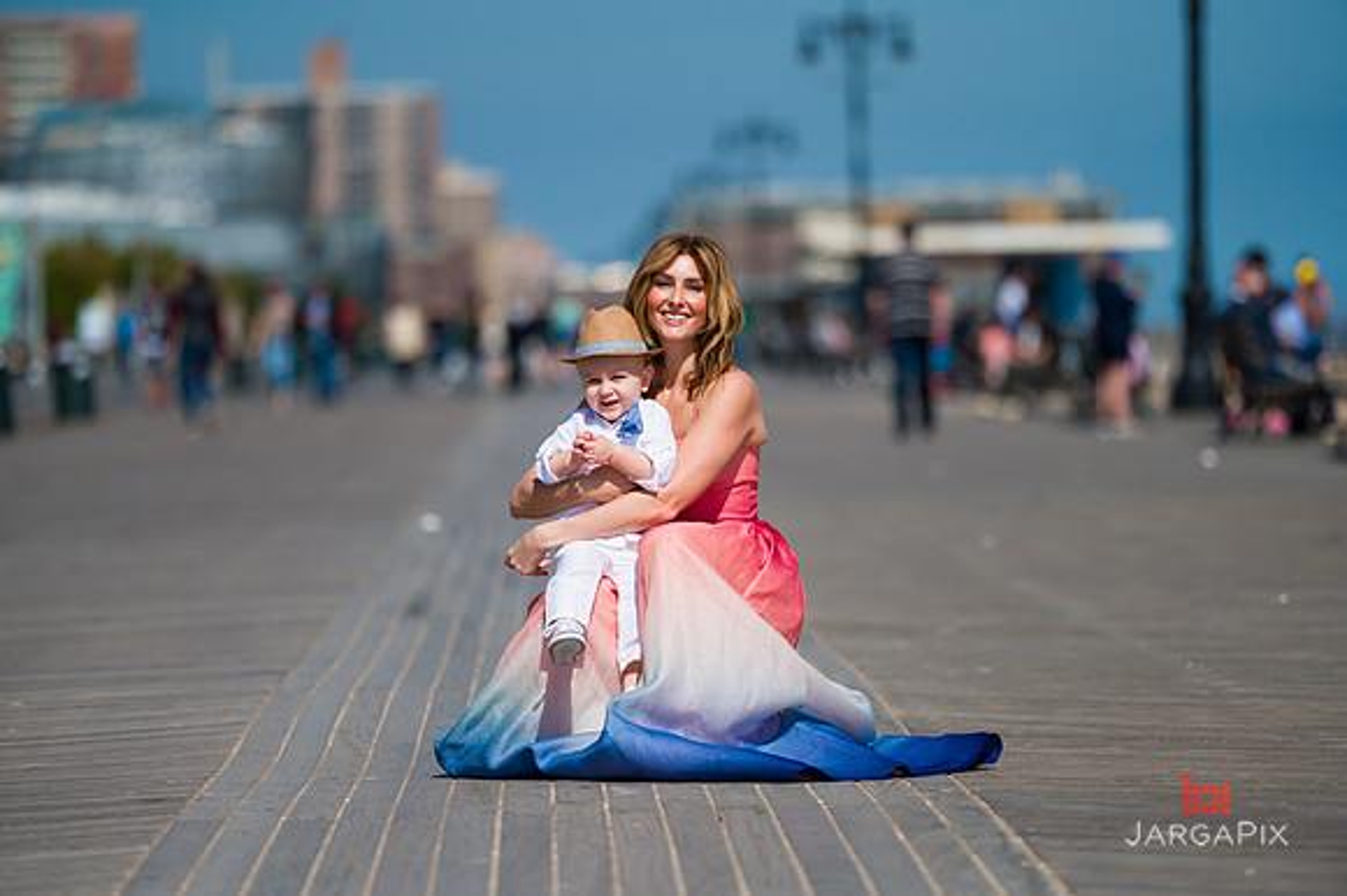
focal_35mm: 200
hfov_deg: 10.3
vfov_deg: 6.9
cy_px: 448
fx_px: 7479
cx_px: 674
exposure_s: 1/8000
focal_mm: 200
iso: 200
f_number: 3.2
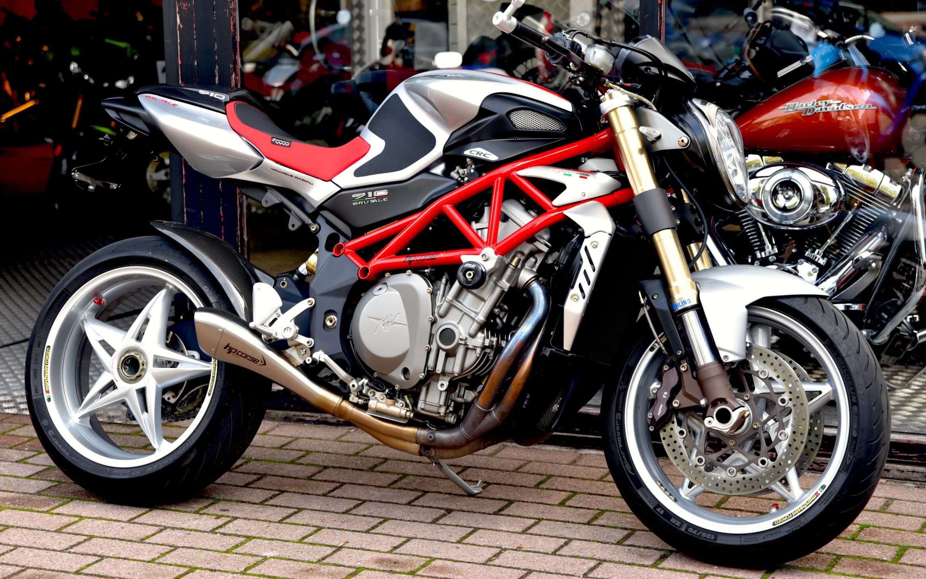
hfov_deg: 26.5
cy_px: 262
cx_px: 463
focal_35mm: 78
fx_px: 1969
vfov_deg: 16.7
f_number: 4.5
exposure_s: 1/80
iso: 200
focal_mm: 70
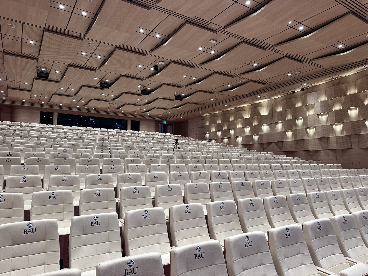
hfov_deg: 71.6
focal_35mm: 24
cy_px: 138
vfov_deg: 56.8
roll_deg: -1.0
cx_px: 184
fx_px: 255
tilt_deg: +4.8
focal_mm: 6.86
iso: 160
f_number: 1.78
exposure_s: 1/60
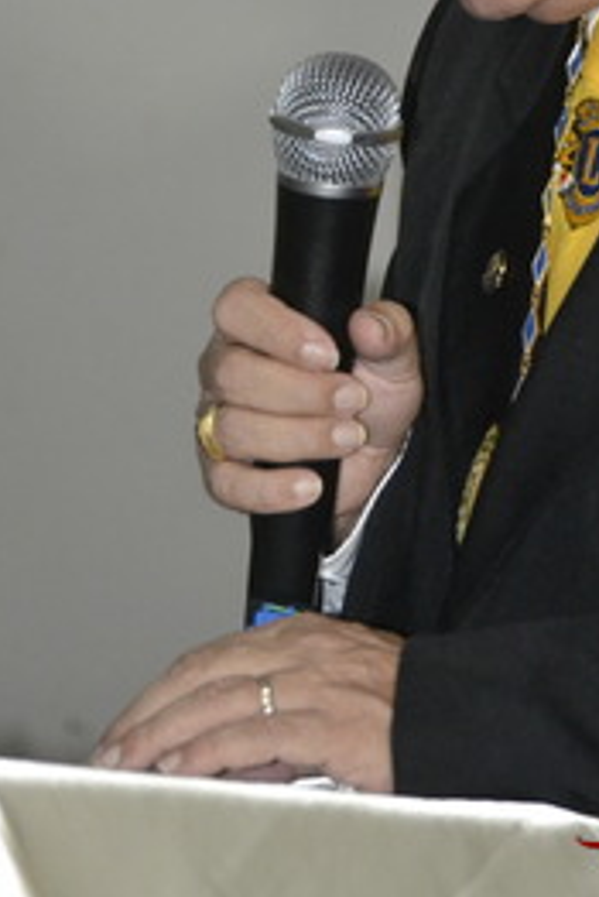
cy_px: 214
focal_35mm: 255
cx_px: 489
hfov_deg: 5.4
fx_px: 6355
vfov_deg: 8.1
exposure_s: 1/60
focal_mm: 90
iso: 3200
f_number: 5.6
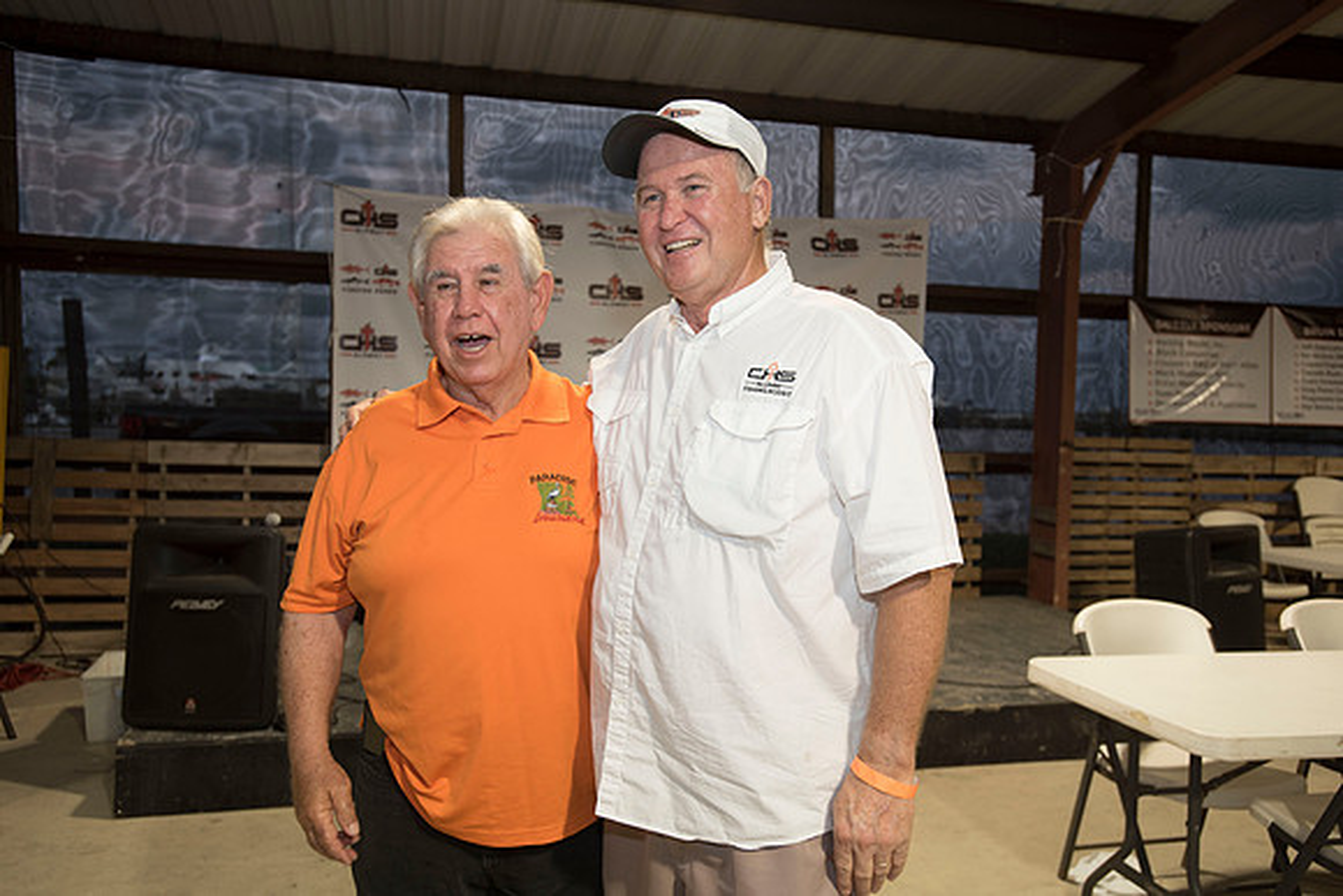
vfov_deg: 46.4
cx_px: 672
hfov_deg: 65.5
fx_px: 1045
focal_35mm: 28
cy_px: 448
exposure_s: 1/80
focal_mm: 28
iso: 500
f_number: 4
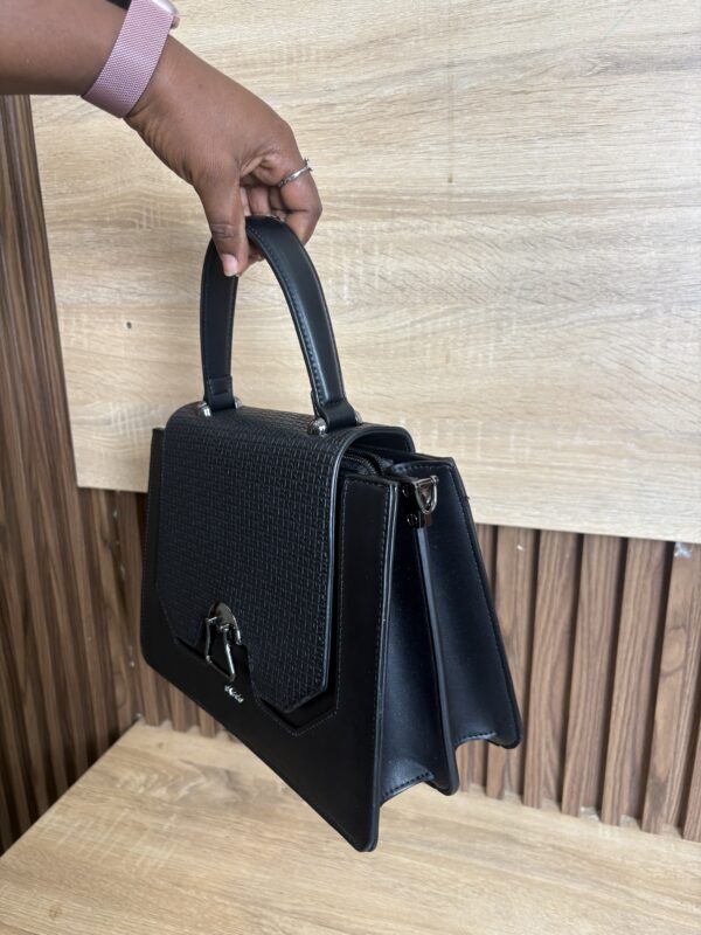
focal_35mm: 26
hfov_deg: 53.1
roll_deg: -0.2
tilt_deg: -13.6
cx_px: 350
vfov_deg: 67.3
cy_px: 468
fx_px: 702
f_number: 1.6
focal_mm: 5.96
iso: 80
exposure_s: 1/100
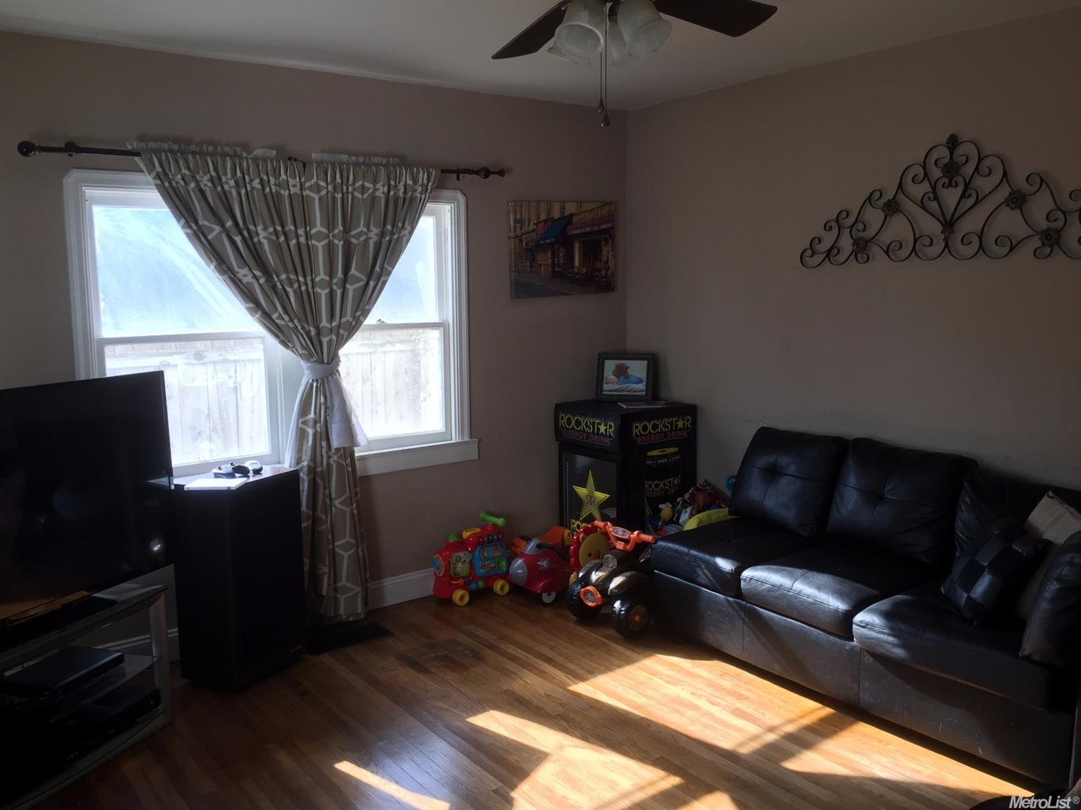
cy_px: 405
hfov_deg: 61.7
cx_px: 540
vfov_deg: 48.2
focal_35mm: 29
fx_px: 905
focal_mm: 4.15
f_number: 2.2
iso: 32
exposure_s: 1/120
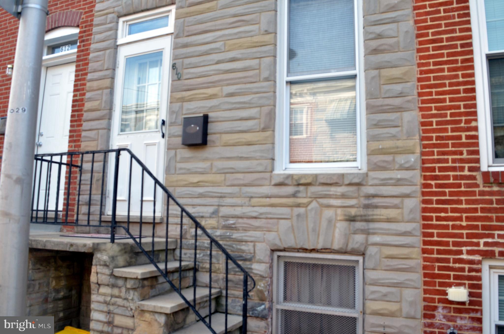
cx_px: 252
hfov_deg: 67.5
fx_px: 377
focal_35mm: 27
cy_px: 167
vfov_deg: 47.7
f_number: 8
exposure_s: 1/200
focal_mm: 18
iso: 400
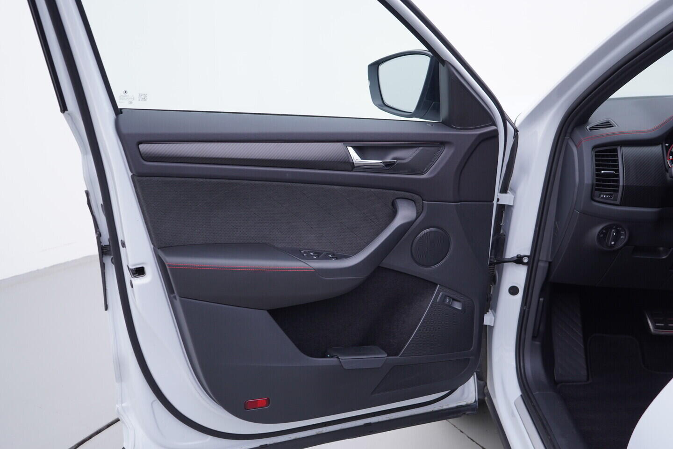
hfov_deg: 53.1
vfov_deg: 36.9
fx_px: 673
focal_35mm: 36
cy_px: 224
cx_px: 336
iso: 125
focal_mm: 24
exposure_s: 1/50
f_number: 3.2
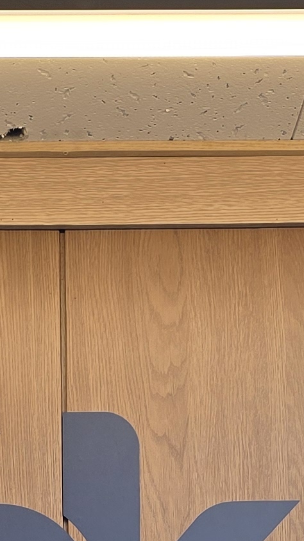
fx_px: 1704
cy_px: 709
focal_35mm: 119
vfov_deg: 16.9
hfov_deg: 10.2
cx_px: 41
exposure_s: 1/120
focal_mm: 6.3
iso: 40
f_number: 1.7
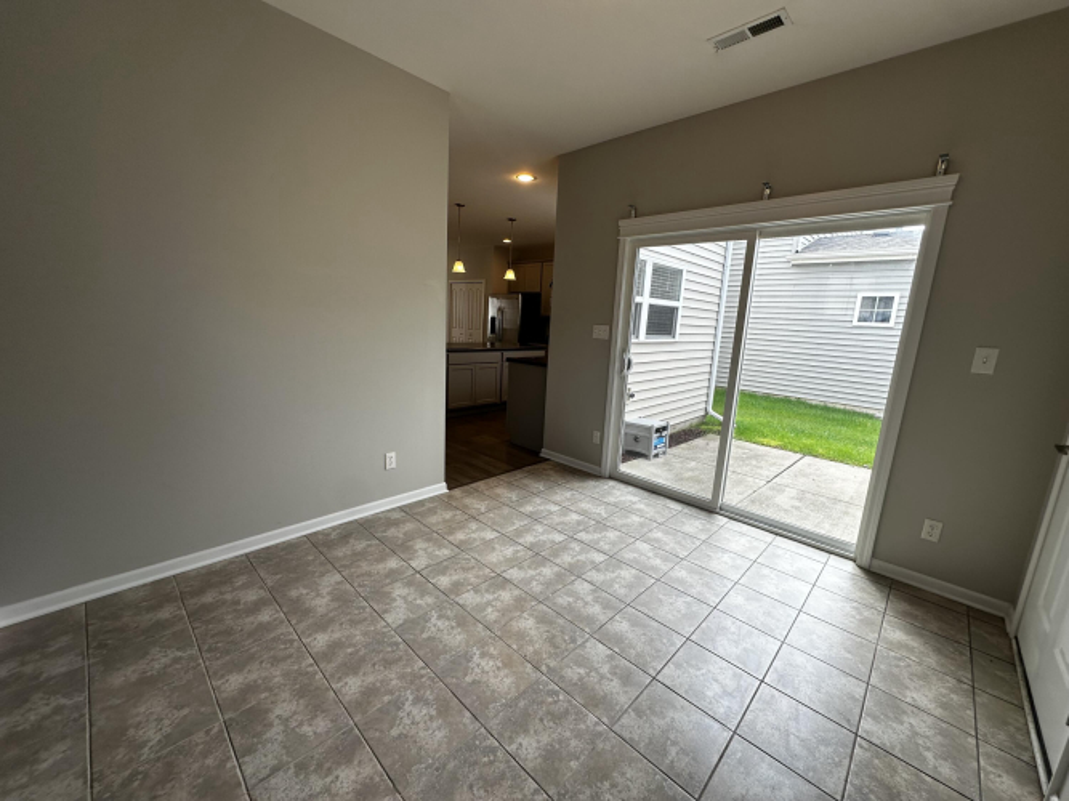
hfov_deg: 102.1
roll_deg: -3.2
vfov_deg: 85.7
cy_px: 400
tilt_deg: -10.4
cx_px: 534
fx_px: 432
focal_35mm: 14
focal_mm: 2.22
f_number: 2.2
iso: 40
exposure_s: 1/161
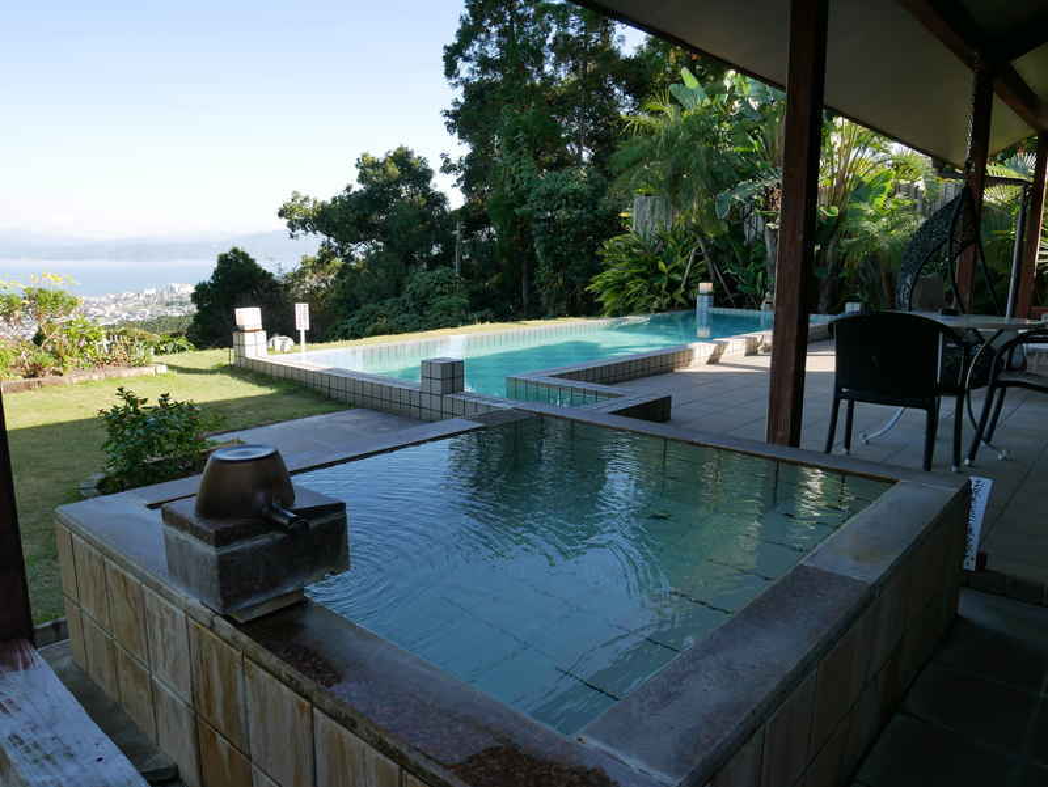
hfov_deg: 71.6
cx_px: 524
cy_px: 394
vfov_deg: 56.9
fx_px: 727
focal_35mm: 24
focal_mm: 12
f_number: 5.6
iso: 200
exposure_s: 1/250
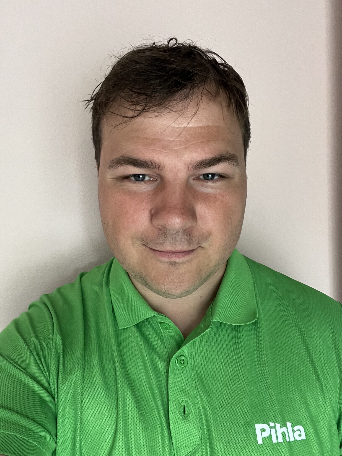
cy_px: 228
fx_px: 395
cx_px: 171
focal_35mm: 30
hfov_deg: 46.8
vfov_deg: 60.0
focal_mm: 2.71
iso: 320
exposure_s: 1/60
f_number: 2.2
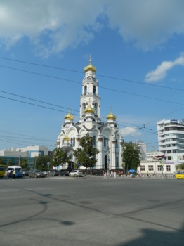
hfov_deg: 54.8
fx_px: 177
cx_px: 92
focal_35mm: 25
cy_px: 123
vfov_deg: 69.4
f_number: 8.7
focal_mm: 4.5
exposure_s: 1/200
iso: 80
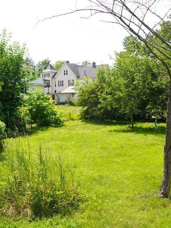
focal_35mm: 37
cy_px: 117
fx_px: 244
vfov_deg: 50.2
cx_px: 109
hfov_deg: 38.3
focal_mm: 25
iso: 100
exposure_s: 1/320
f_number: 5
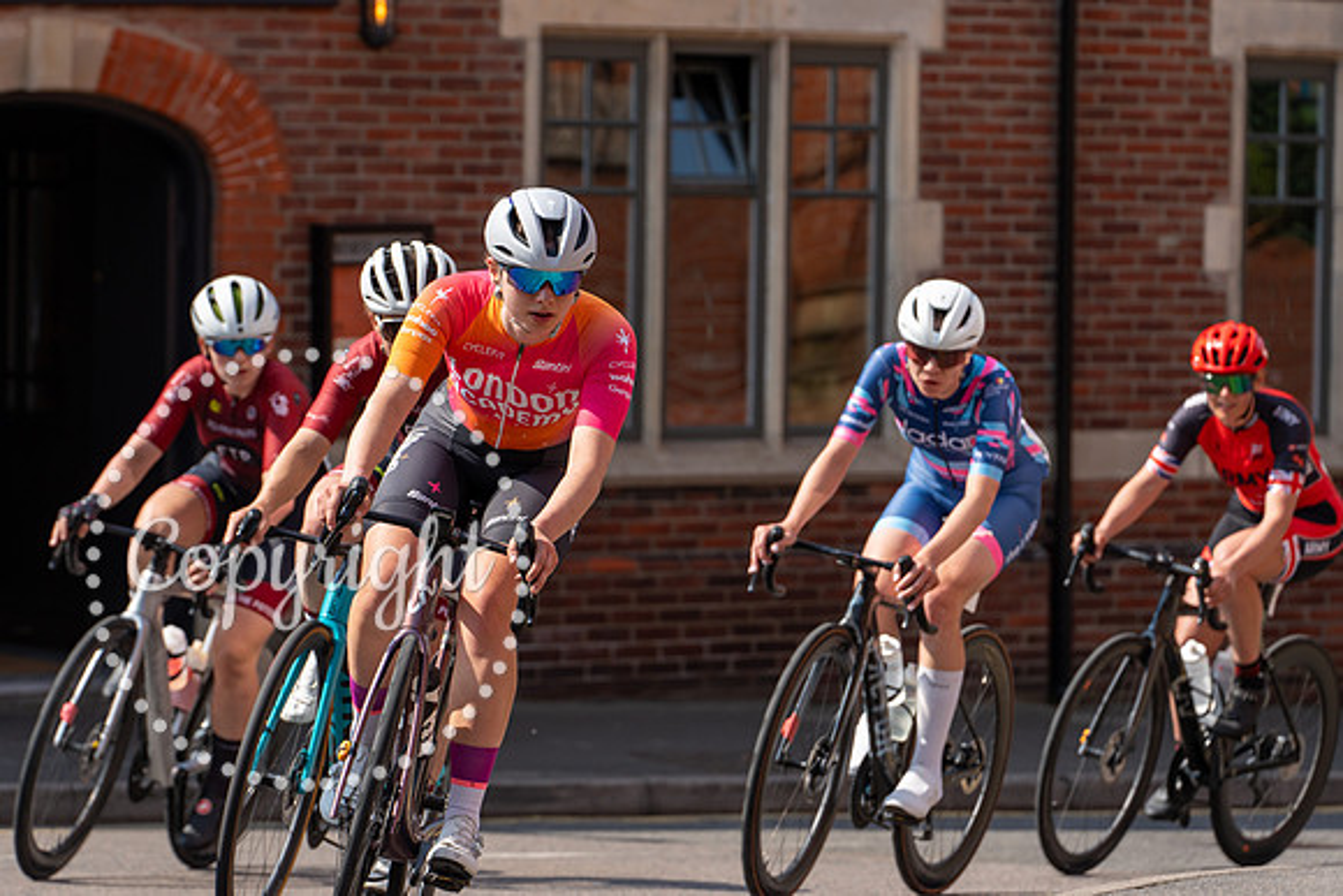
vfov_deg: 7.9
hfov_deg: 11.8
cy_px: 410
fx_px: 6475
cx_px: 647
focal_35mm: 174
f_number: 5
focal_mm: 160
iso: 200
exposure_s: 1/1250
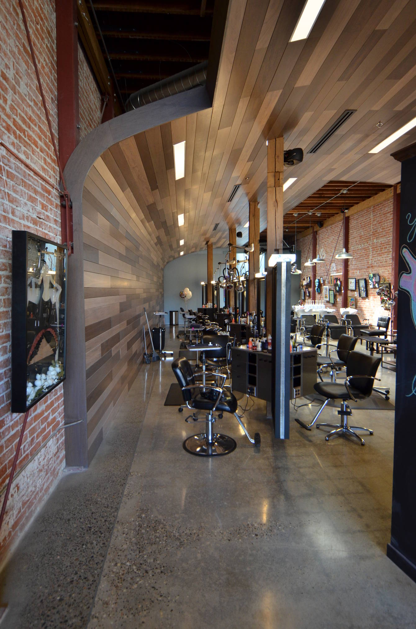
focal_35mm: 20
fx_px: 339
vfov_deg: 85.5
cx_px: 208
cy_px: 314
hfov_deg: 63.0
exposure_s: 1/45
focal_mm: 13
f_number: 4
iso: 400
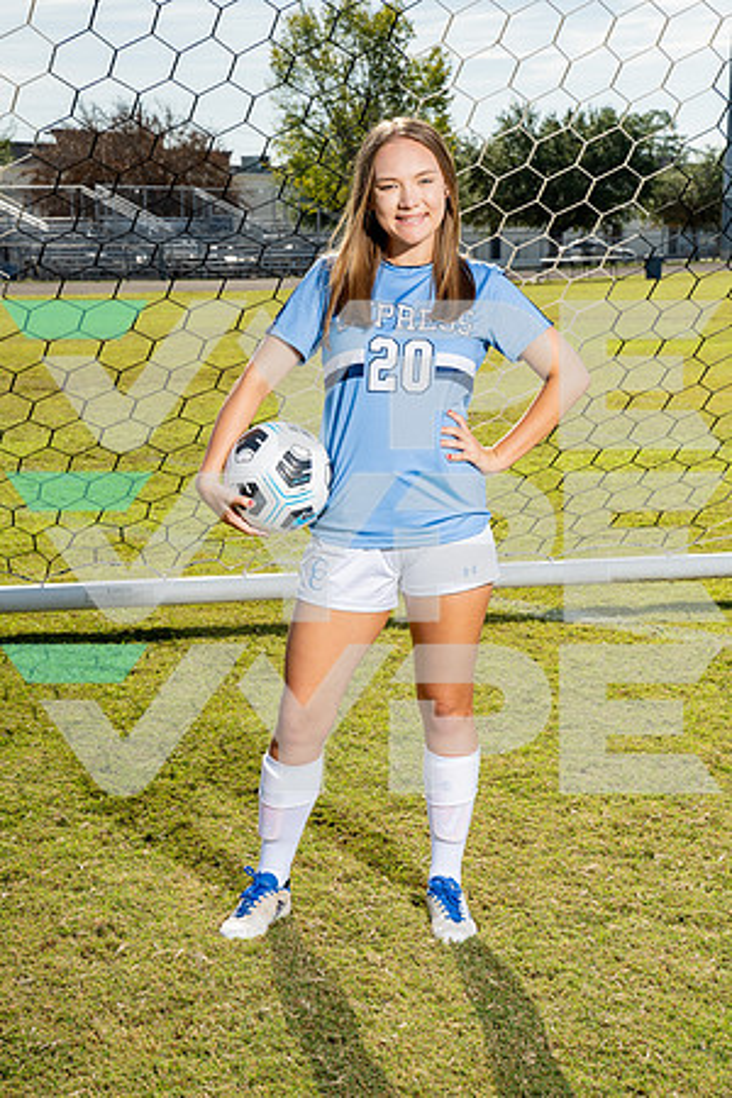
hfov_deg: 19.5
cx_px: 366
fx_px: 2135
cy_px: 549
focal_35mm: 70
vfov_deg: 28.8
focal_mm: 70
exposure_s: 1/250
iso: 200
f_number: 11
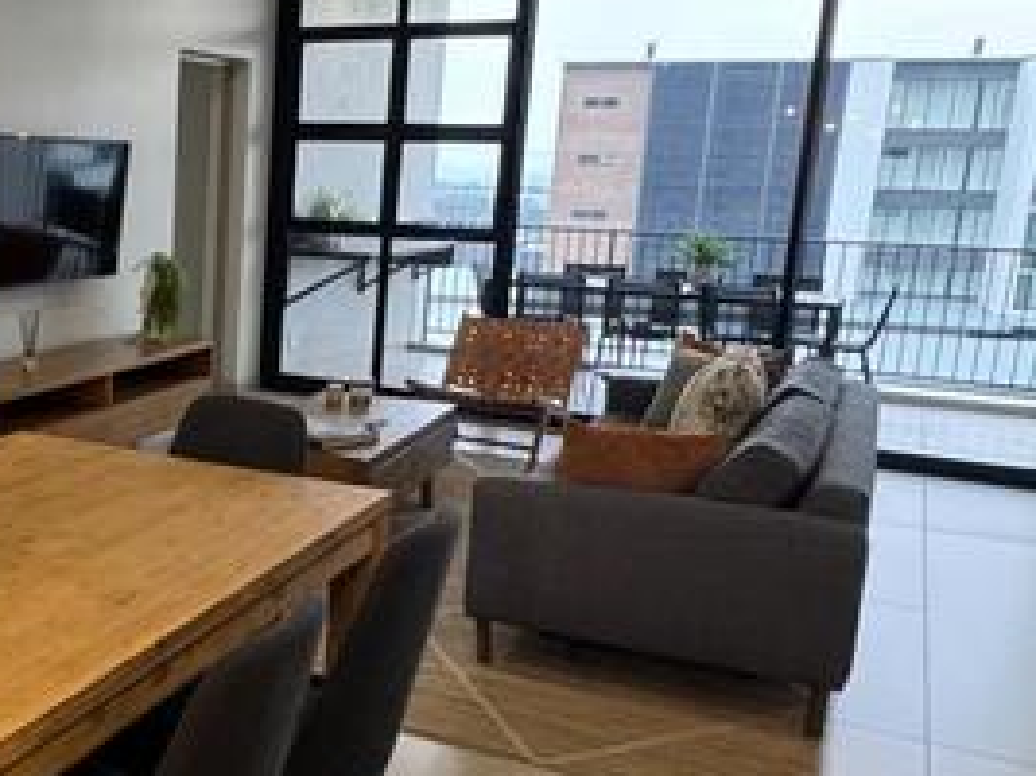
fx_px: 1256
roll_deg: -0.5
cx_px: 74
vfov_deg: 34.3
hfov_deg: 40.8
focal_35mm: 42
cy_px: 419
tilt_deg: -11.3
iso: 200
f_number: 2.2
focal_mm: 2.22
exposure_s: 1/100
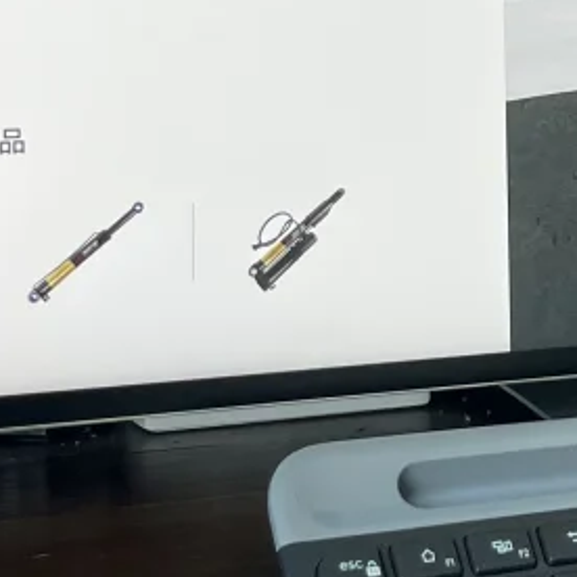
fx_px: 2263
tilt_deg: -0.8
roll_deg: -0.1
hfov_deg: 14.1
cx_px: 686
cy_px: -125
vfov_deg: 14.1
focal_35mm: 120
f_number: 1.6
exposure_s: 1/117
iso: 50
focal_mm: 5.1
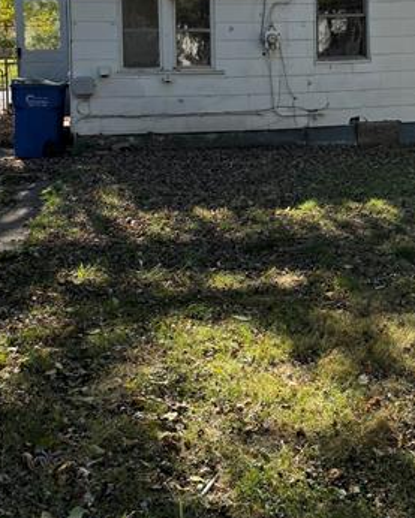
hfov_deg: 29.0
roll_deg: +0.6
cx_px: 270
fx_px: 798
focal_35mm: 52
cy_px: 85
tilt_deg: -1.8
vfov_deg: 34.6
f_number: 1.78
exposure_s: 1/2801
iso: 100
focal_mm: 6.76
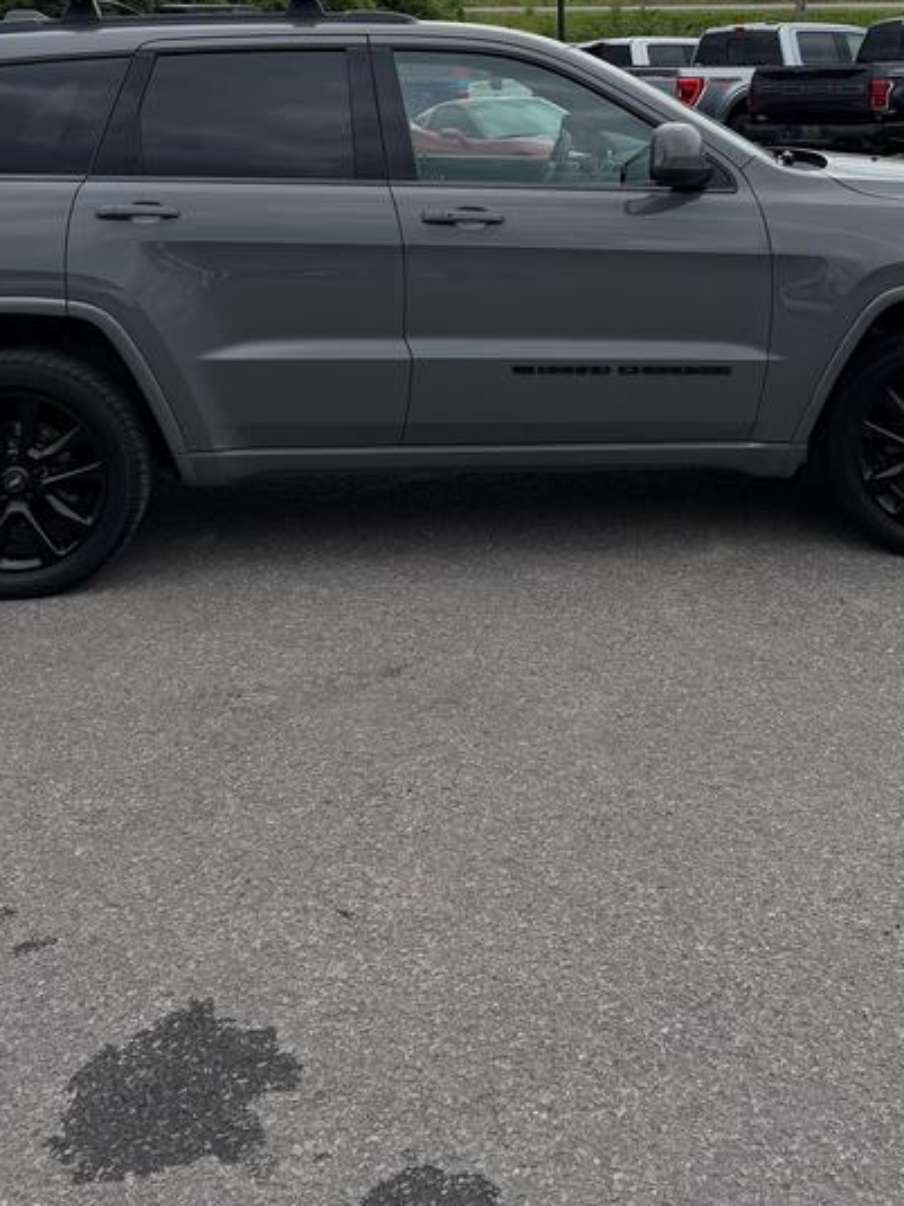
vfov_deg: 42.1
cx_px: 430
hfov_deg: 33.6
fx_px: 1497
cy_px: 259
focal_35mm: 43
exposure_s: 1/3584
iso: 80
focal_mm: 6.76
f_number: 1.78
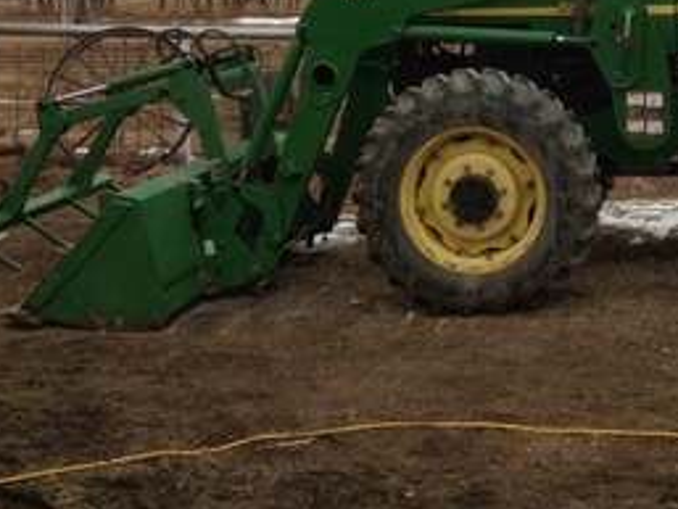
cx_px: 570
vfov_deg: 19.3
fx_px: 1450
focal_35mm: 74
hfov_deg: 25.7
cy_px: -3
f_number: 2.4
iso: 50
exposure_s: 1/323
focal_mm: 4.28
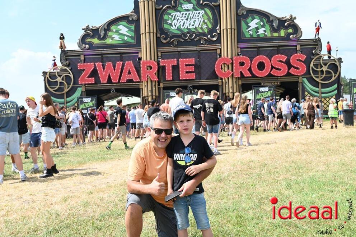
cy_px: 118
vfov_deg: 36.8
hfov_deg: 53.2
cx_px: 178
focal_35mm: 36
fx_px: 356
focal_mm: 36
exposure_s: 1/250
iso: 100
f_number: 5.6
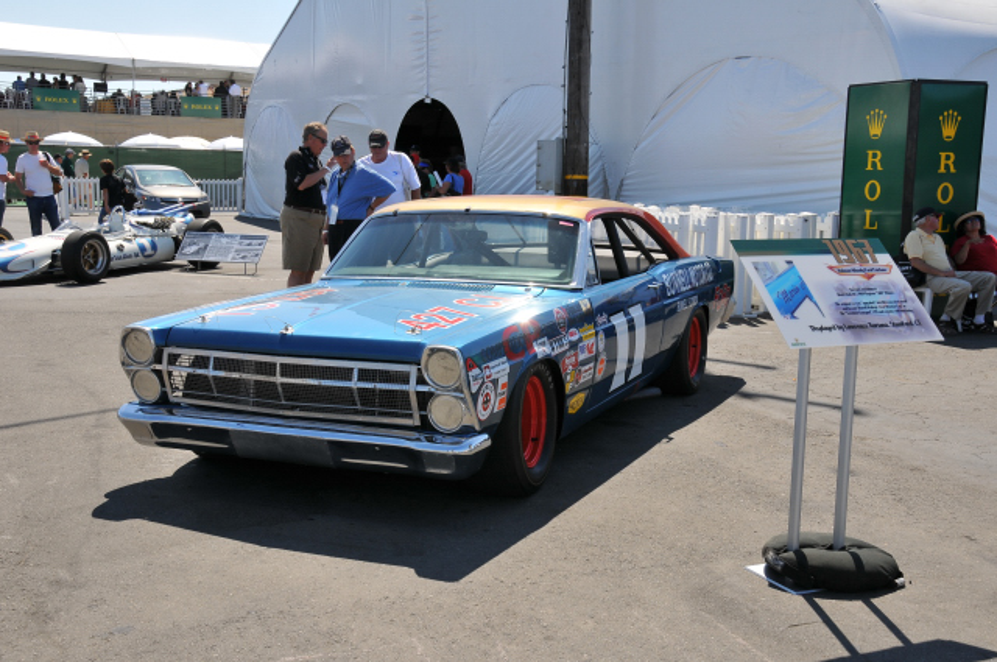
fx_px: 1120
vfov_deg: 32.9
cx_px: 498
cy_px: 331
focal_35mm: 40
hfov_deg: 48.0
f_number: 11
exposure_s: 1/250
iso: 200
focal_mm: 27
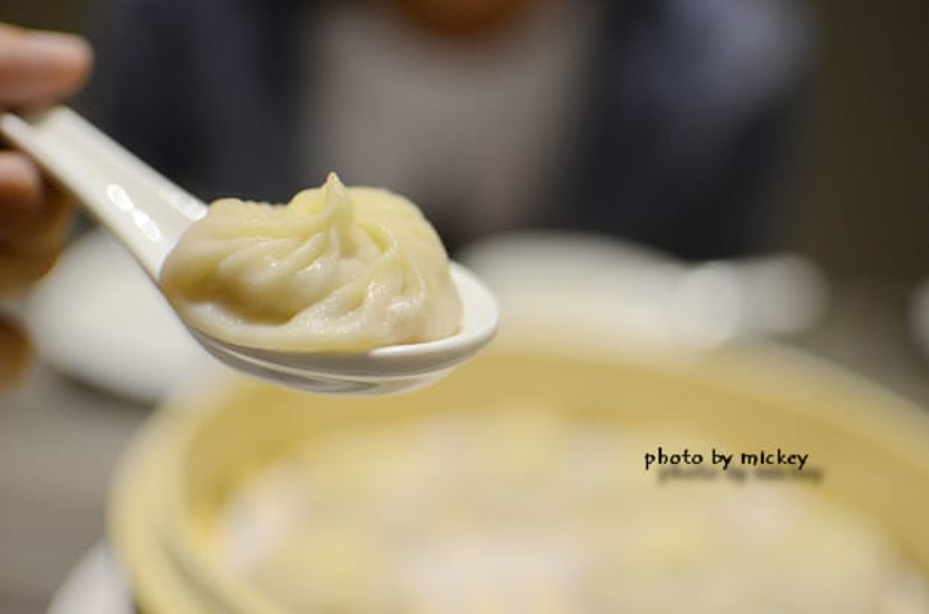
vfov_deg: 25.6
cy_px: 307
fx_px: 1351
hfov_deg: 37.9
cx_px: 464
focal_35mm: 52
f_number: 1.8
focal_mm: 35
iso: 1000
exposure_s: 1/400
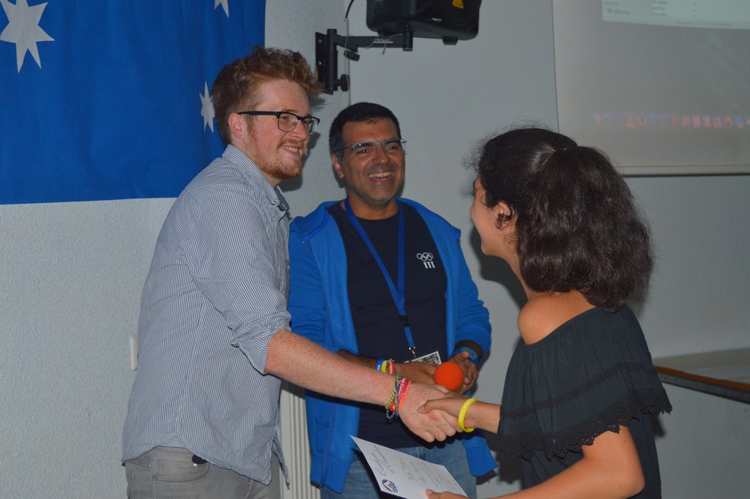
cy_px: 250
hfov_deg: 36.9
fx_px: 1124
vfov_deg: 25.0
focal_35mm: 54
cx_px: 375
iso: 400
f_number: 5
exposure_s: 1/125
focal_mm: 36
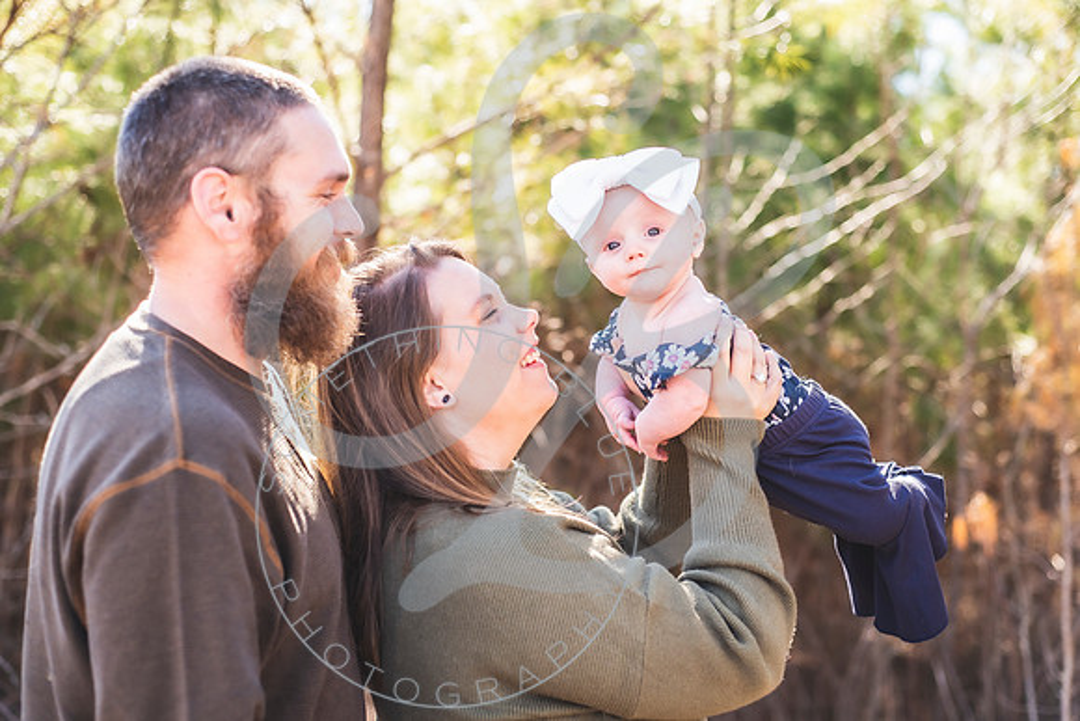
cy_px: 360
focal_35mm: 50
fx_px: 1500
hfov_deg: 39.6
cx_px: 540
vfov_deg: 27.0
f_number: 2.8
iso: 250
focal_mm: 50
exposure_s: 1/500
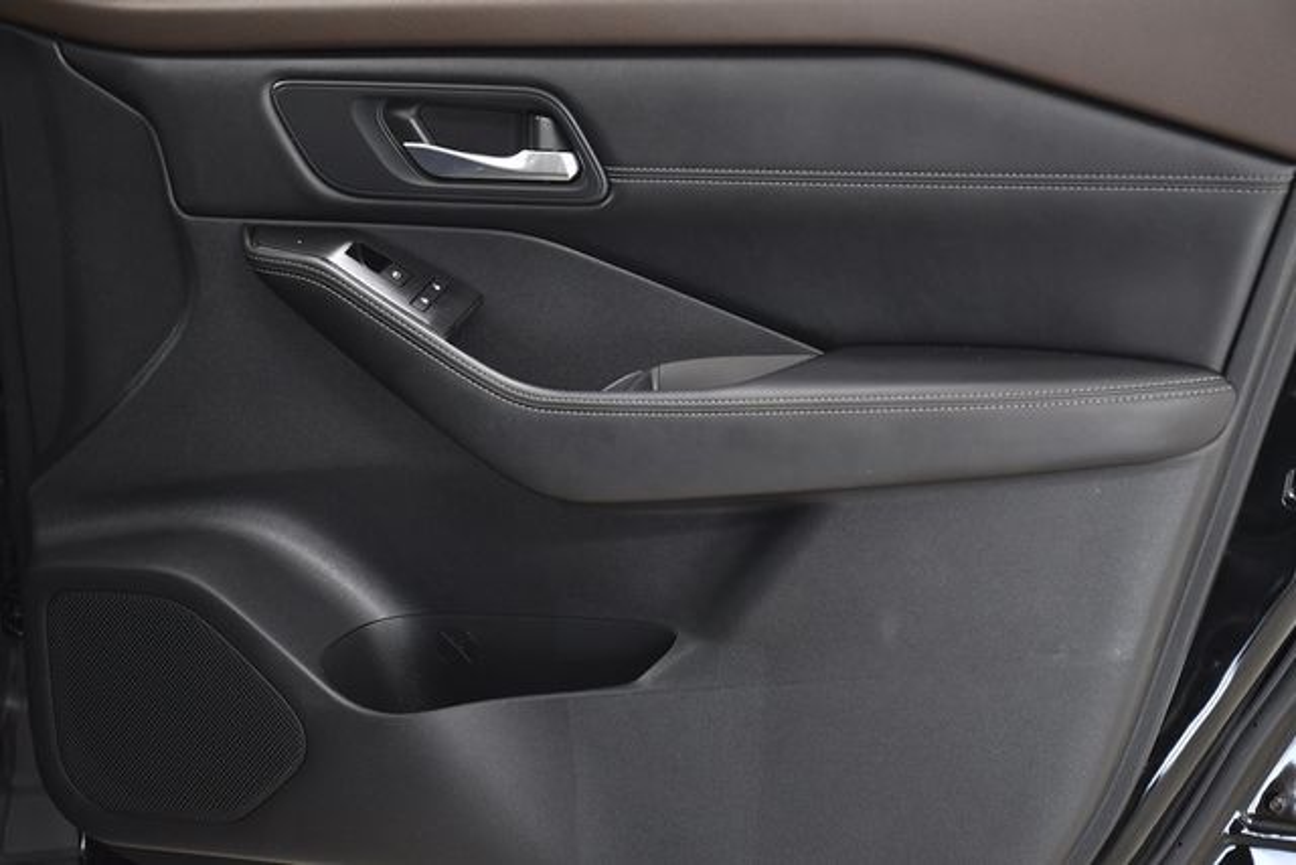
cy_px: 432
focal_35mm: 67
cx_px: 648
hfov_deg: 30.1
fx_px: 2412
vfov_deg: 20.3
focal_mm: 45
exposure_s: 1/100
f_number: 4.5
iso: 1250
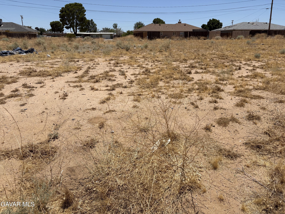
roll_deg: +2.3
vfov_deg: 53.1
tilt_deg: -18.0
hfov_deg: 67.3
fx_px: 214
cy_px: 107
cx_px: 142
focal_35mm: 26
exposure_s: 1/6329
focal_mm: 5.96
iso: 50
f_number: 1.6
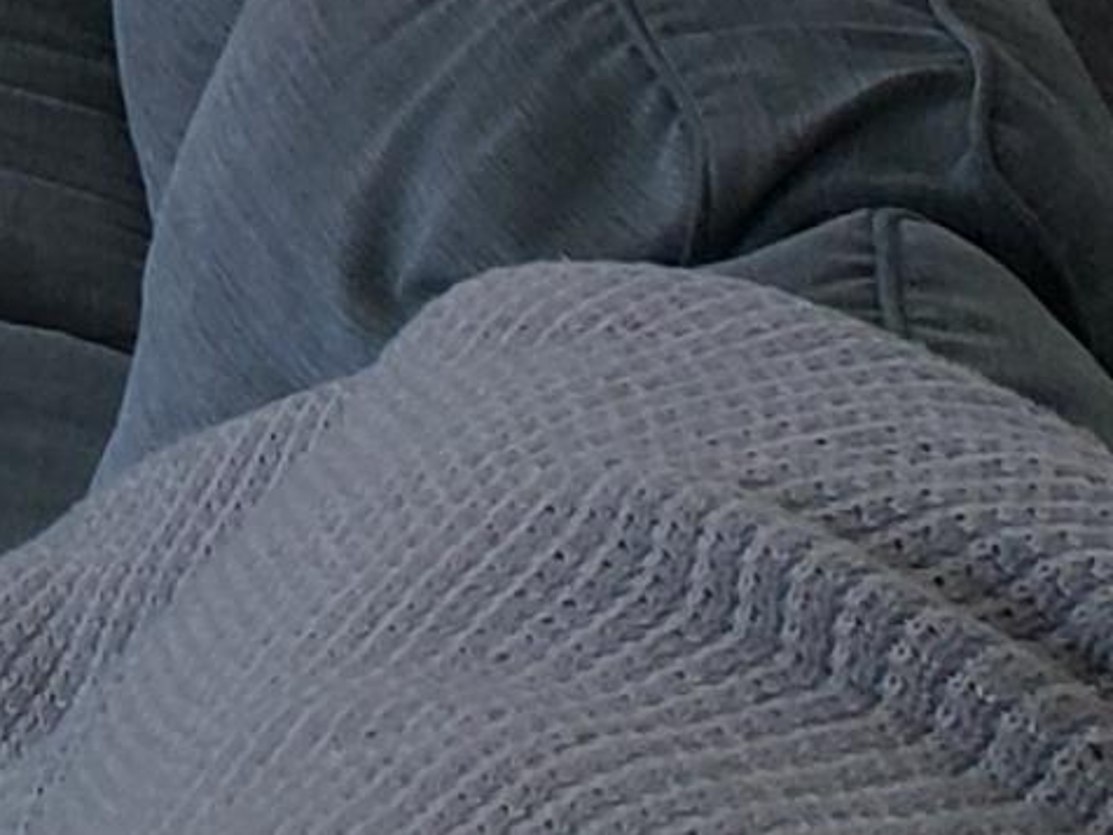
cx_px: -2002
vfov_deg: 7.9
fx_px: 5273
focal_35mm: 164
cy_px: -1595
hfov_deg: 9.8
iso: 125
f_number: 2.4
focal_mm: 4.3
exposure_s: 1/60
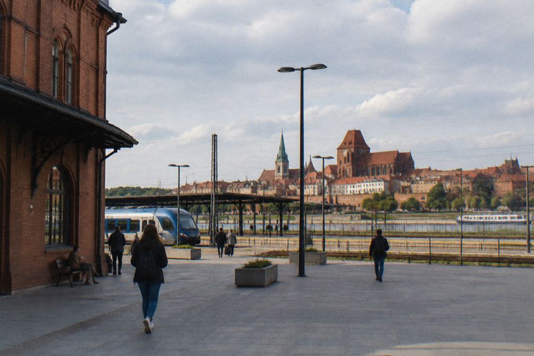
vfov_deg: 21.2
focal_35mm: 64
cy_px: 178
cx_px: 267
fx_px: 949
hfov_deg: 31.4
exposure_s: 1/640
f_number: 7.1
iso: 160
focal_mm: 64
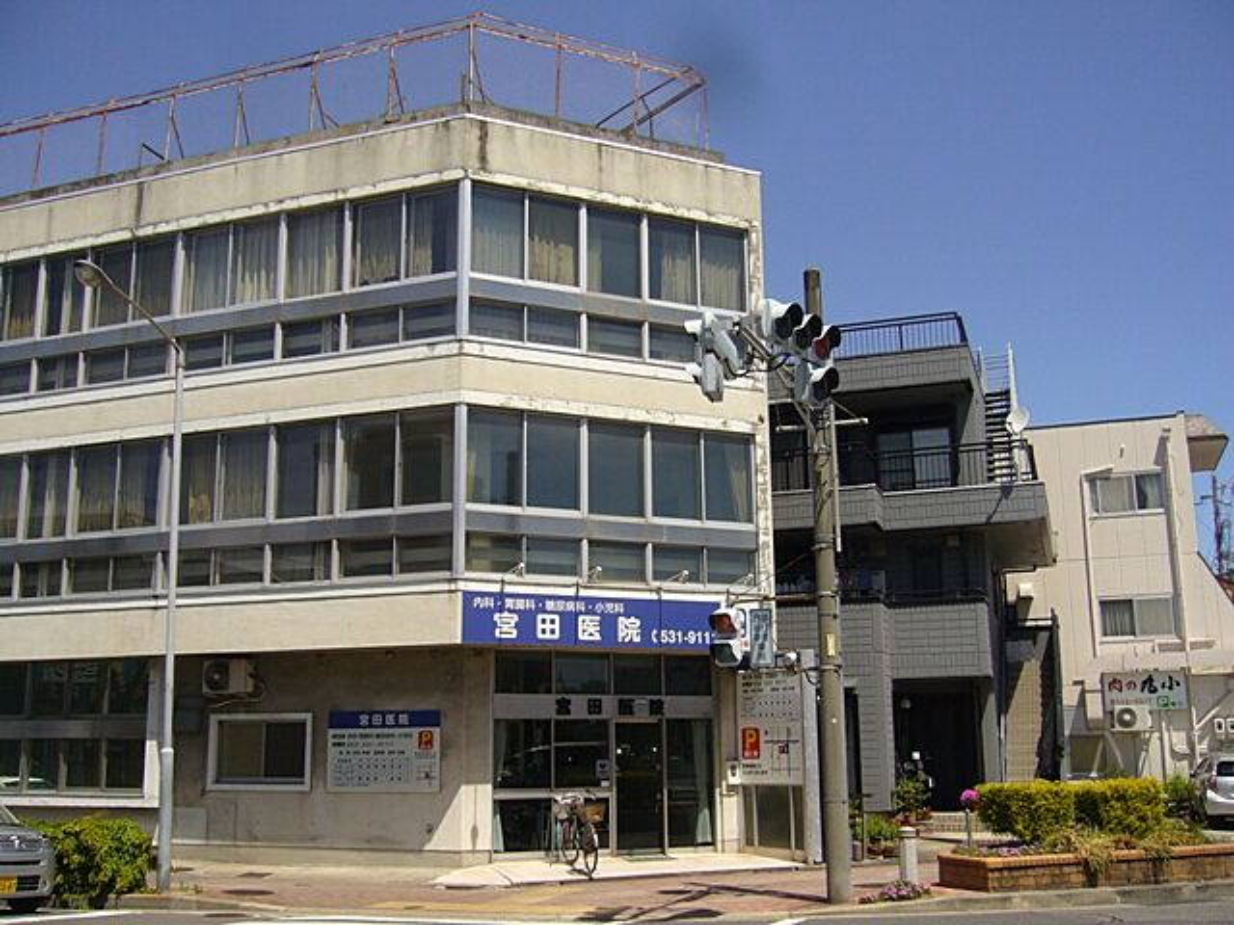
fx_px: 1283
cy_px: 462
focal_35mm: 36
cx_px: 617
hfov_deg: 51.4
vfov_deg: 39.7
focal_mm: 6
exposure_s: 1/500
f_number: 5.7
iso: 80
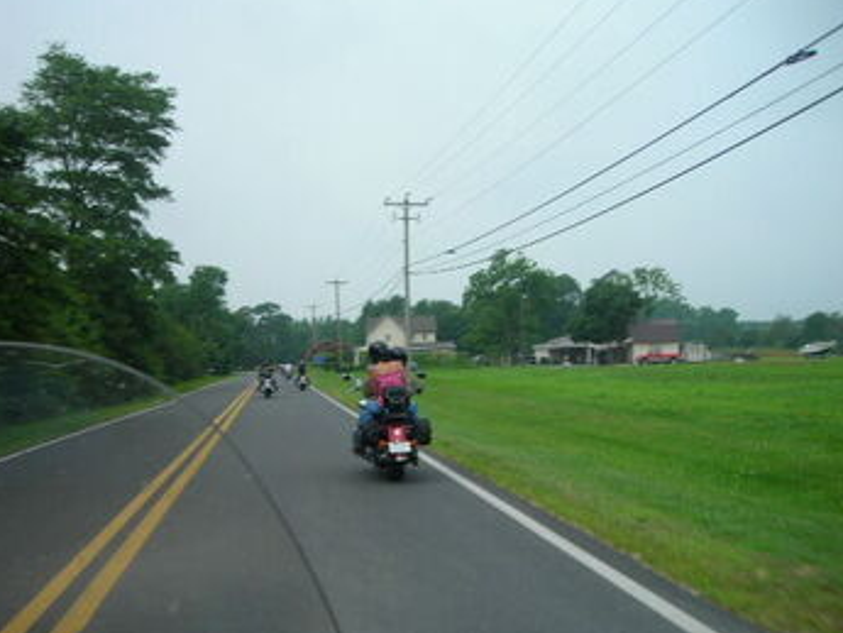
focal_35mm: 44
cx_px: 359
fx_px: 1072
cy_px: 332
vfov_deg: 32.9
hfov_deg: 42.8
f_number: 6.4
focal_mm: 6.3
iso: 50
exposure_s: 1/163
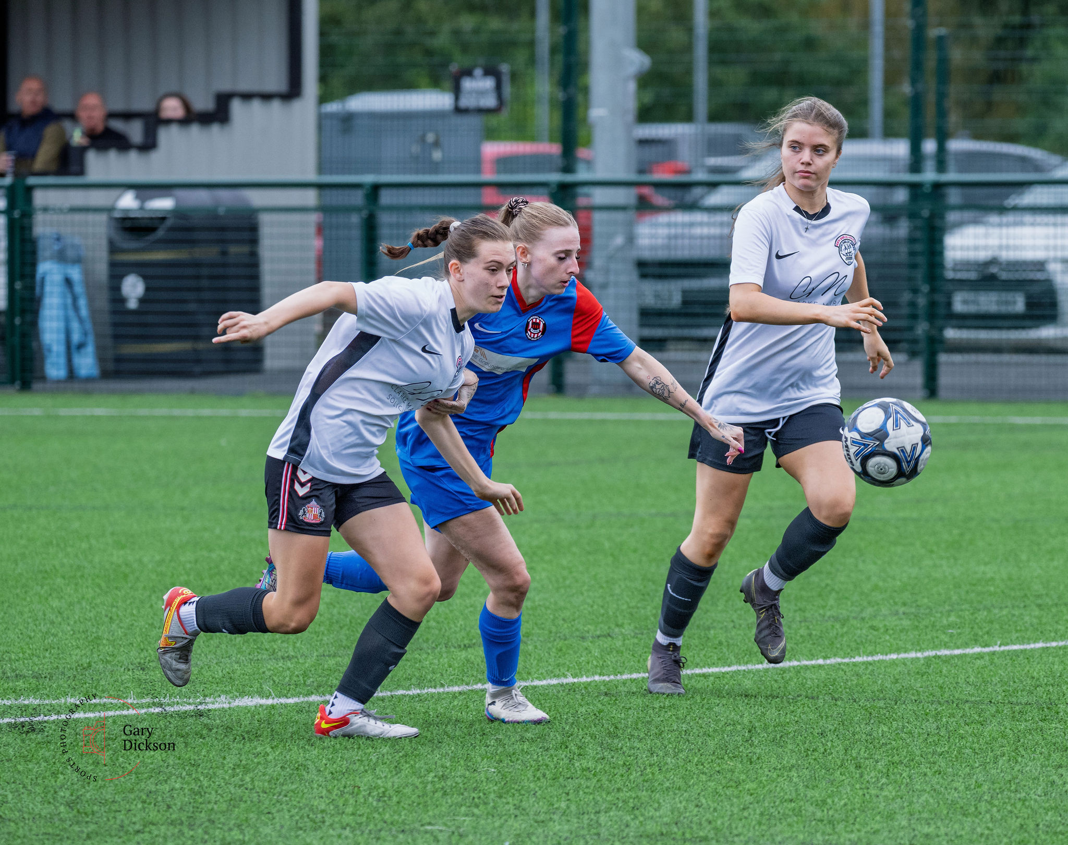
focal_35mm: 372
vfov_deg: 4.1
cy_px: 340
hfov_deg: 5.2
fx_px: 11724
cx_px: 632
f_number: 5
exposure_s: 1/1250
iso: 900
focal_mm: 220
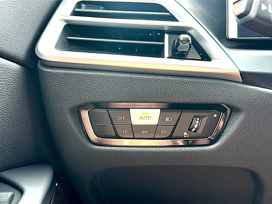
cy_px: 102
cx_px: 136
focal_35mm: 36
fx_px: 283
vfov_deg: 39.7
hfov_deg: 51.4
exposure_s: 1/242
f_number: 1.78
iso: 125
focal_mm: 6.86
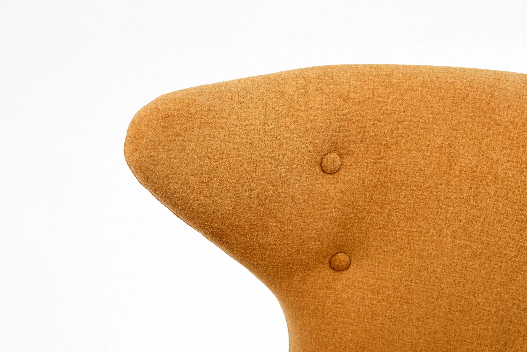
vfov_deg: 27.0
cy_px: 176
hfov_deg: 39.6
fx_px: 732
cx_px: 264
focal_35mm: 50
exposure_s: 1/40
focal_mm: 50
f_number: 8
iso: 250
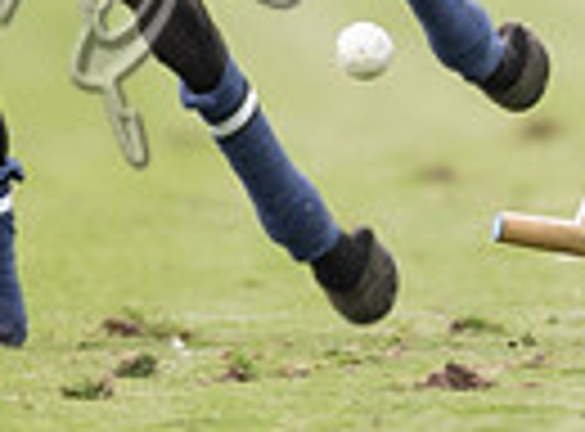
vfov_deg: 0.4
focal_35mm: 3690
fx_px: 62016
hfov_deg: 0.5
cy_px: -415
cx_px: 886
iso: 400
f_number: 4
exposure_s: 1/1000
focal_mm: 500
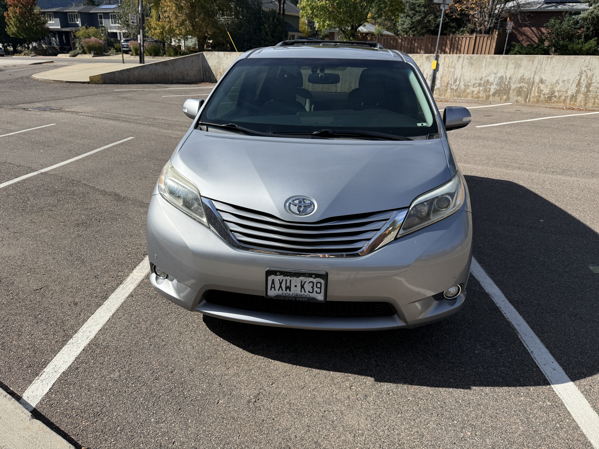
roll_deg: -2.0
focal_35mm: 24
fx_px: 415
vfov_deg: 56.8
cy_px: 224
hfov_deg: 71.6
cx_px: 300
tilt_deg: -22.5
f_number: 1.78
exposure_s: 1/5714
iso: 125
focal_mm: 6.76
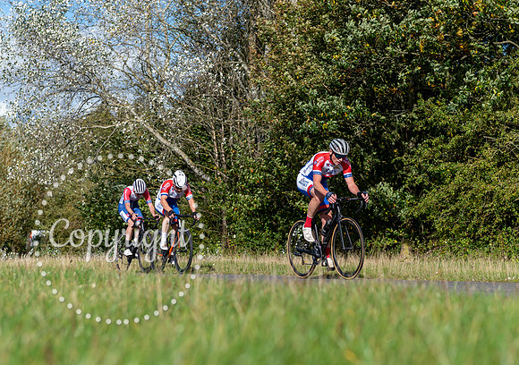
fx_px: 1262
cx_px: 317
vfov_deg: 16.5
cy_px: 195
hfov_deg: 23.2
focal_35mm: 86
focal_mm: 62
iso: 200
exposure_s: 1/2500
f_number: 3.5
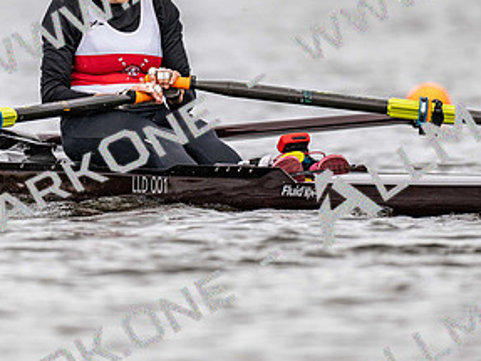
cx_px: 171
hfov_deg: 1.7
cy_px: 90
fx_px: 16195
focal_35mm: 1166
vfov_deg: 1.3
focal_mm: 600
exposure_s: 1/2500
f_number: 4
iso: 640
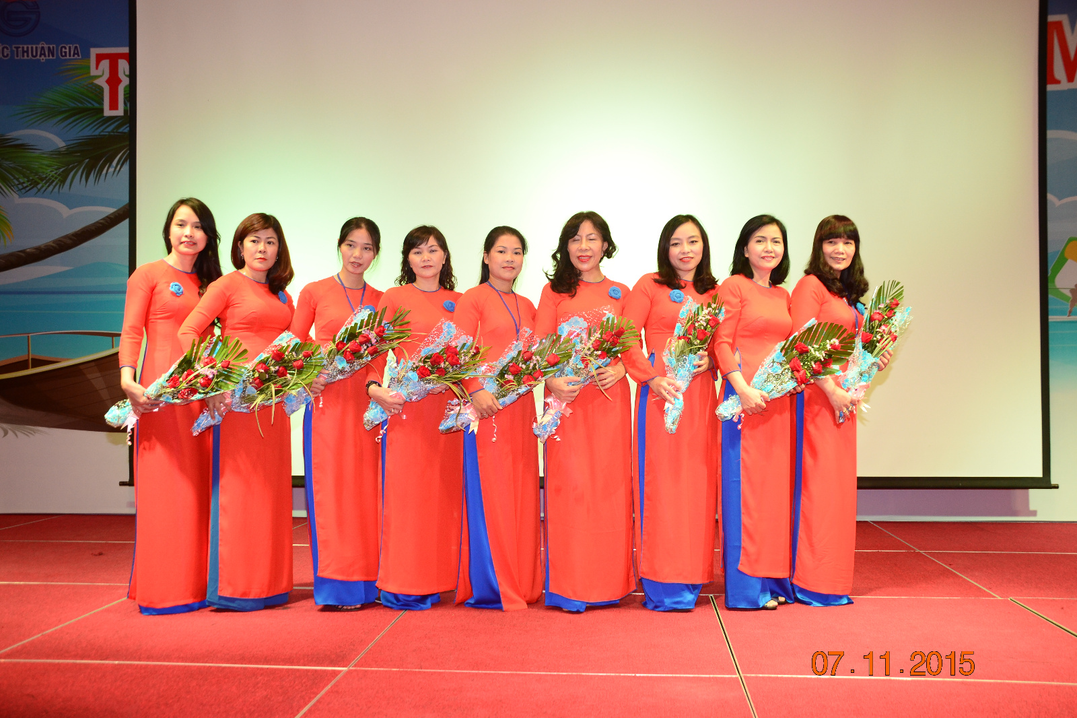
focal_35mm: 32
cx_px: 538
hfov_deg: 59.5
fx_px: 942
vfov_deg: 41.7
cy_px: 359
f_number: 4.5
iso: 400
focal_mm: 21
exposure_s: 1/40
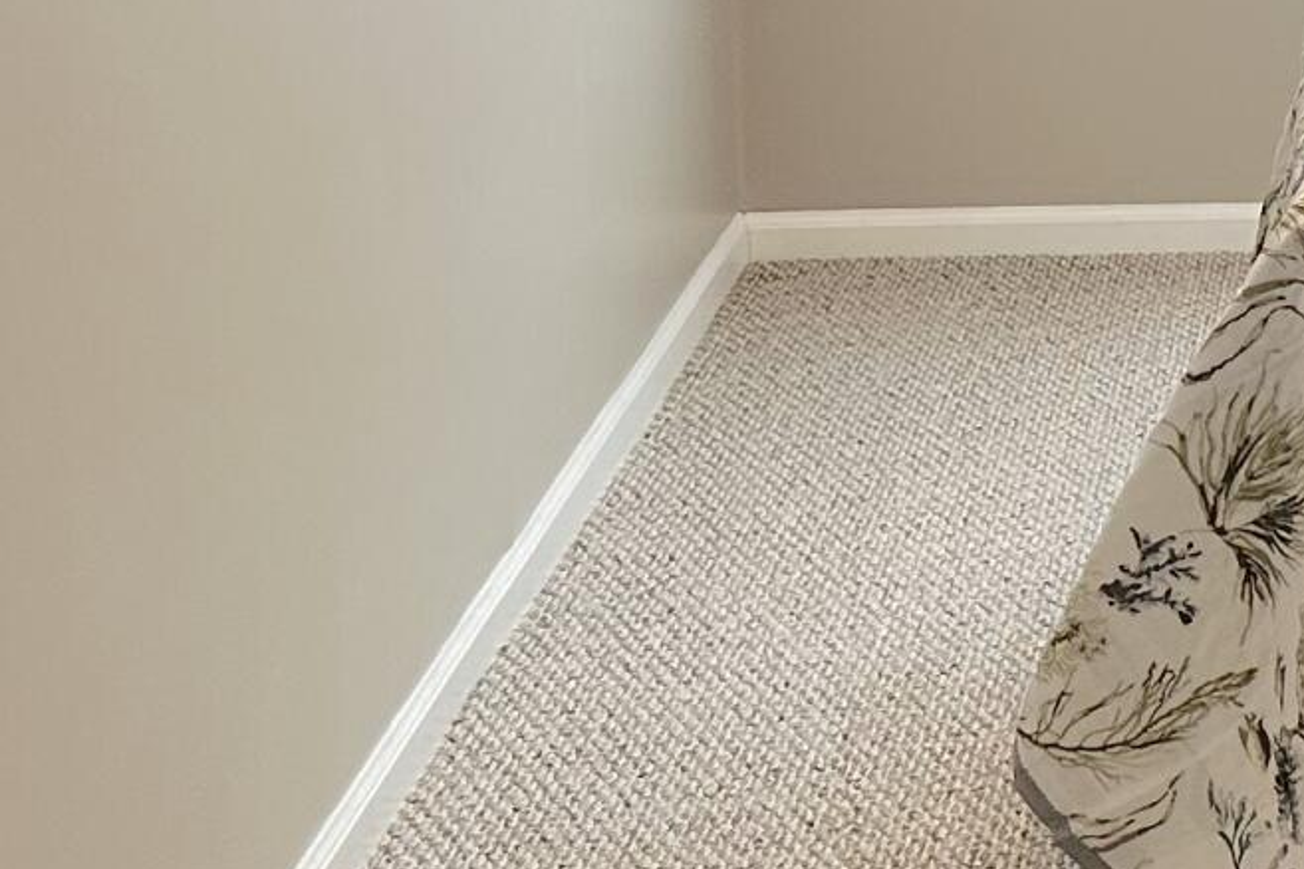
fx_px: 4129
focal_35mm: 114
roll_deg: -1.7
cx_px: 1770
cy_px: -190
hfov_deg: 16.8
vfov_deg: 11.8
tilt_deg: -8.7
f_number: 1.78
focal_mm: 6.86
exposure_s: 1/120
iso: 160
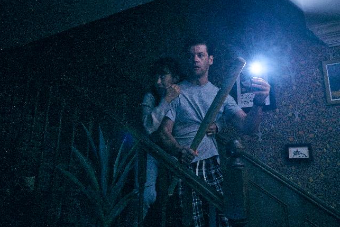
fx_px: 264
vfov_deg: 46.4
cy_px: 103
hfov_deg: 65.2
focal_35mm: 28
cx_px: 192
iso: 2500
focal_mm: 24
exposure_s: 1/40
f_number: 2.8
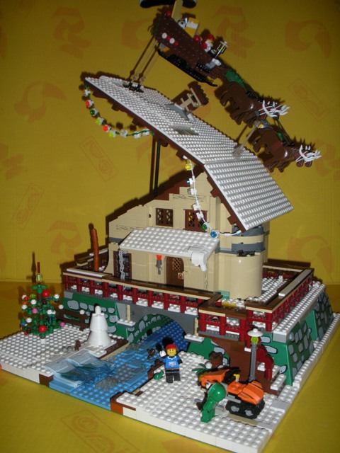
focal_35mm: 35
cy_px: 226
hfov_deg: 40.7
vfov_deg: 52.6
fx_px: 458
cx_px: 170
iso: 200
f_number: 3.5
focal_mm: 6.3
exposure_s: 1/60
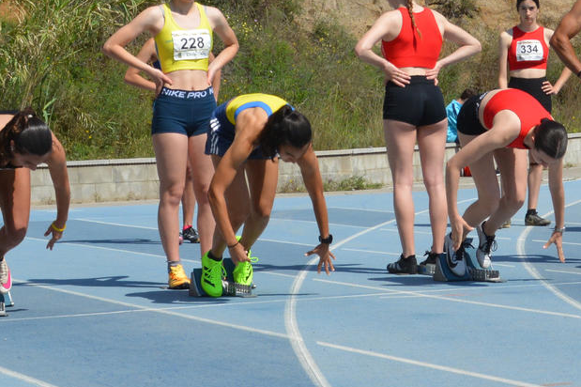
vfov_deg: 9.9
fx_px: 2242
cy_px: 163
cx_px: 412
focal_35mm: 139
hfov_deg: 14.7
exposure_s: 1/1600
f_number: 7.1
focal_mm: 28
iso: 400
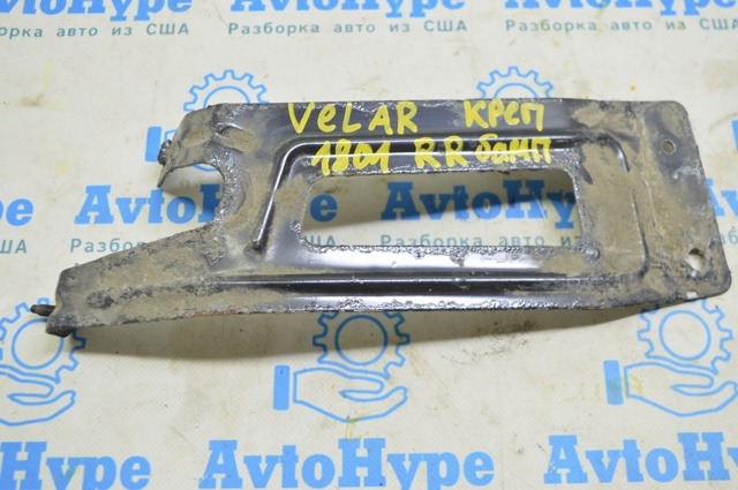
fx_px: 860
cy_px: 245
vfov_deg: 31.8
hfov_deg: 46.5
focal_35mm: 42
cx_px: 369
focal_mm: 28
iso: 400
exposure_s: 1/20
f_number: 5.6
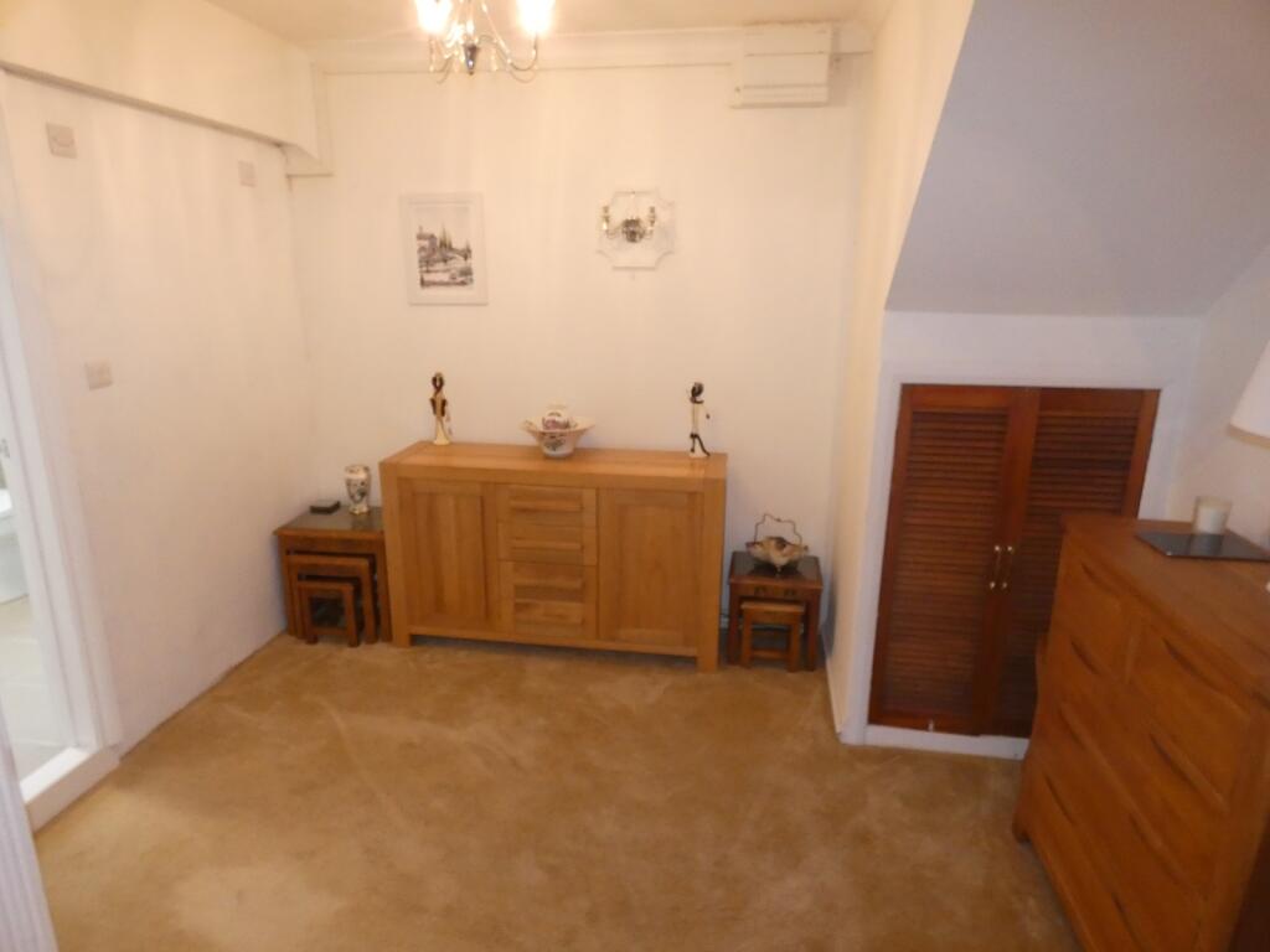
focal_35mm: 20
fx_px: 734
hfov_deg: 81.7
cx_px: 635
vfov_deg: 66.0
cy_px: 476
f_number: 2.8
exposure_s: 1/60
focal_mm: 3.6
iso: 640
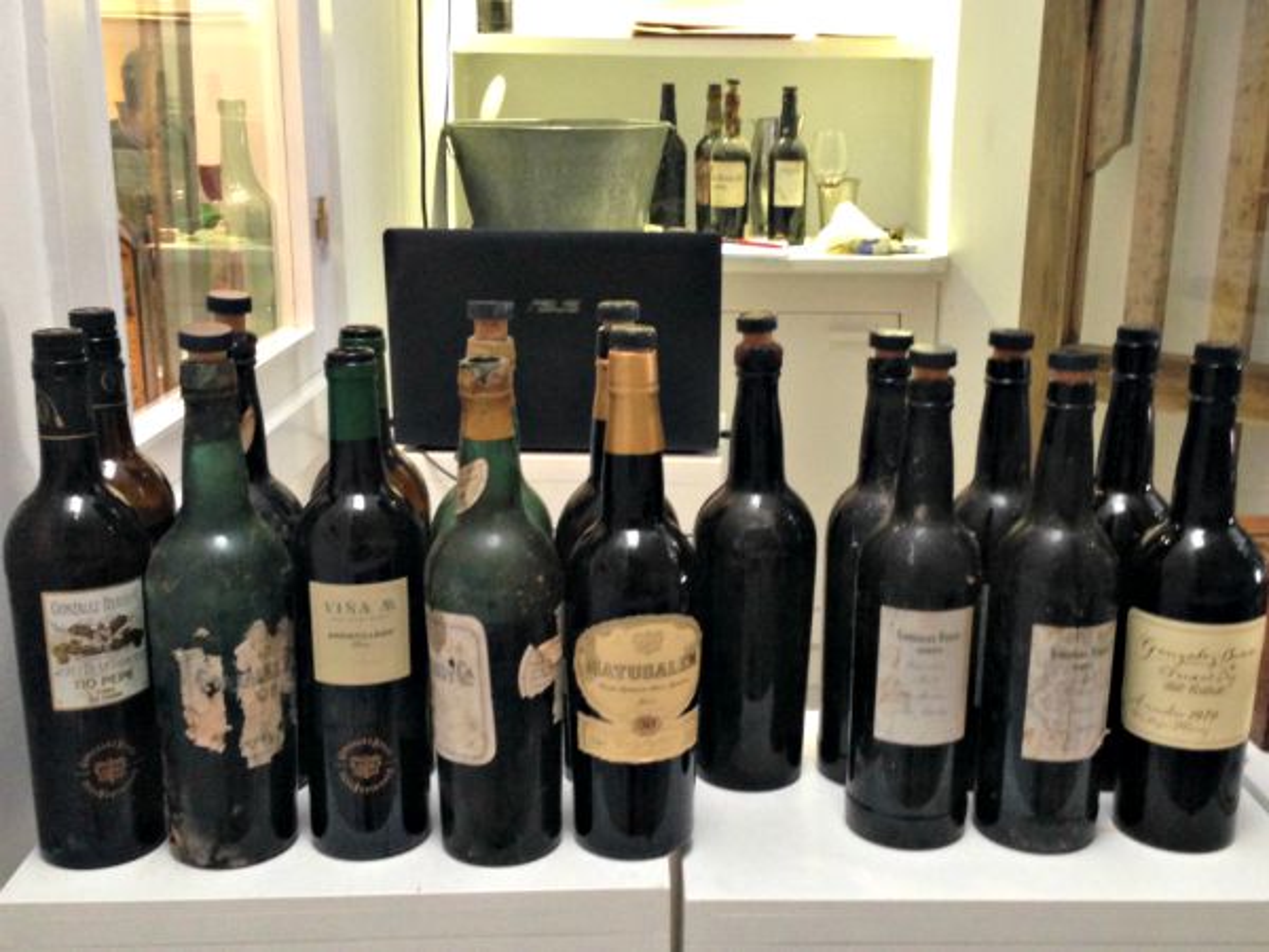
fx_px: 1210
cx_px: 634
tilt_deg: -14.5
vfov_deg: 42.9
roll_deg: -2.4
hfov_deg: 55.4
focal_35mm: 33
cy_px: 476
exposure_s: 1/20
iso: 320
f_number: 2.4
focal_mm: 4.12
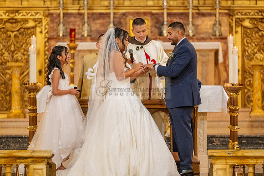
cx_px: 132
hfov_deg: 10.3
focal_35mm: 200
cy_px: 88
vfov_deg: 6.9
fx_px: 1467
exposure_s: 1/200
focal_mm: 200
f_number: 2.8
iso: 2000
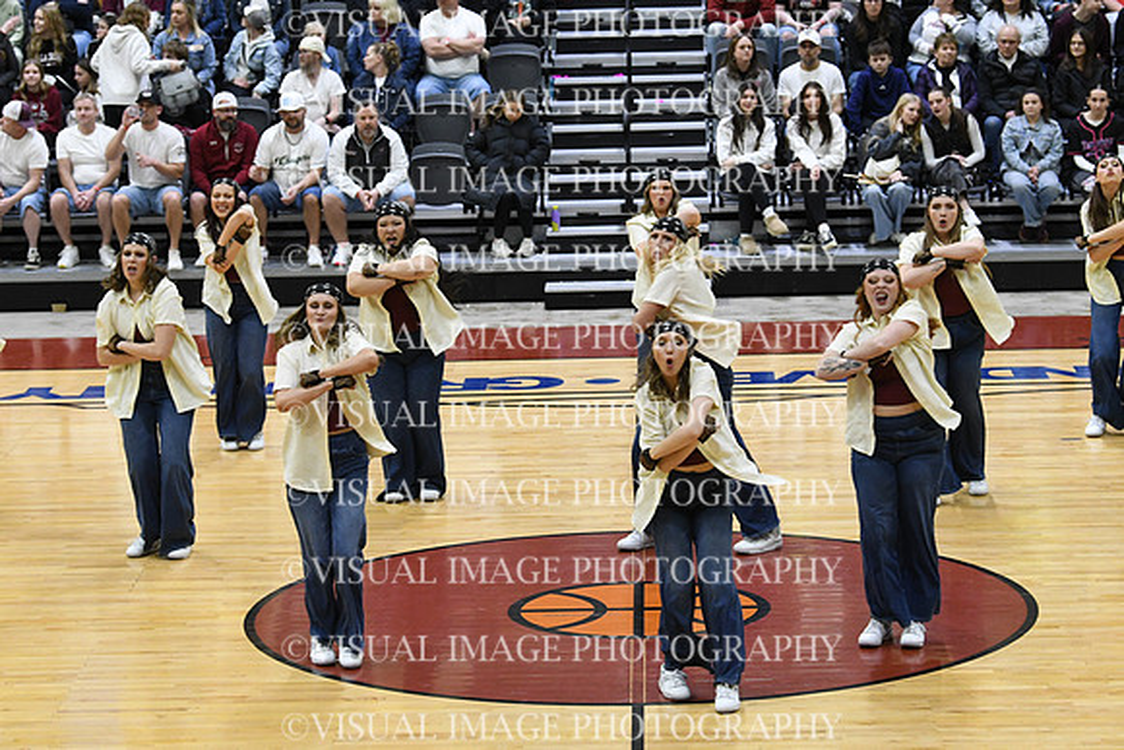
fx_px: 3841
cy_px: 375
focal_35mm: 123
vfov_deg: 11.2
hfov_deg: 16.6
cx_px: 562
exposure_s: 1/250
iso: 3200
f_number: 4
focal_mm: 82
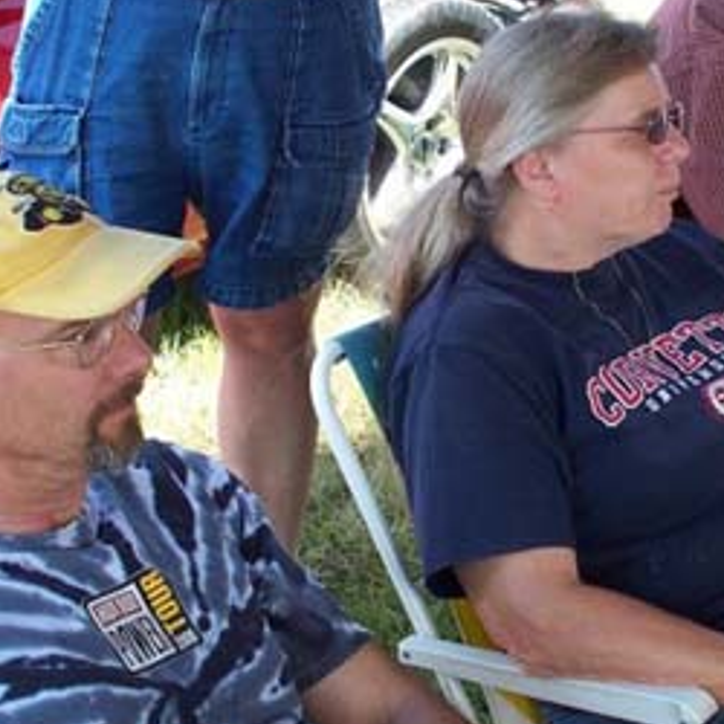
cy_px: 353
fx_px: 2414
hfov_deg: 17.0
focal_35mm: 102
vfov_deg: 17.1
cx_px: 450
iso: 64
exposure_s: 1/160
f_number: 2.8
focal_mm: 7.54
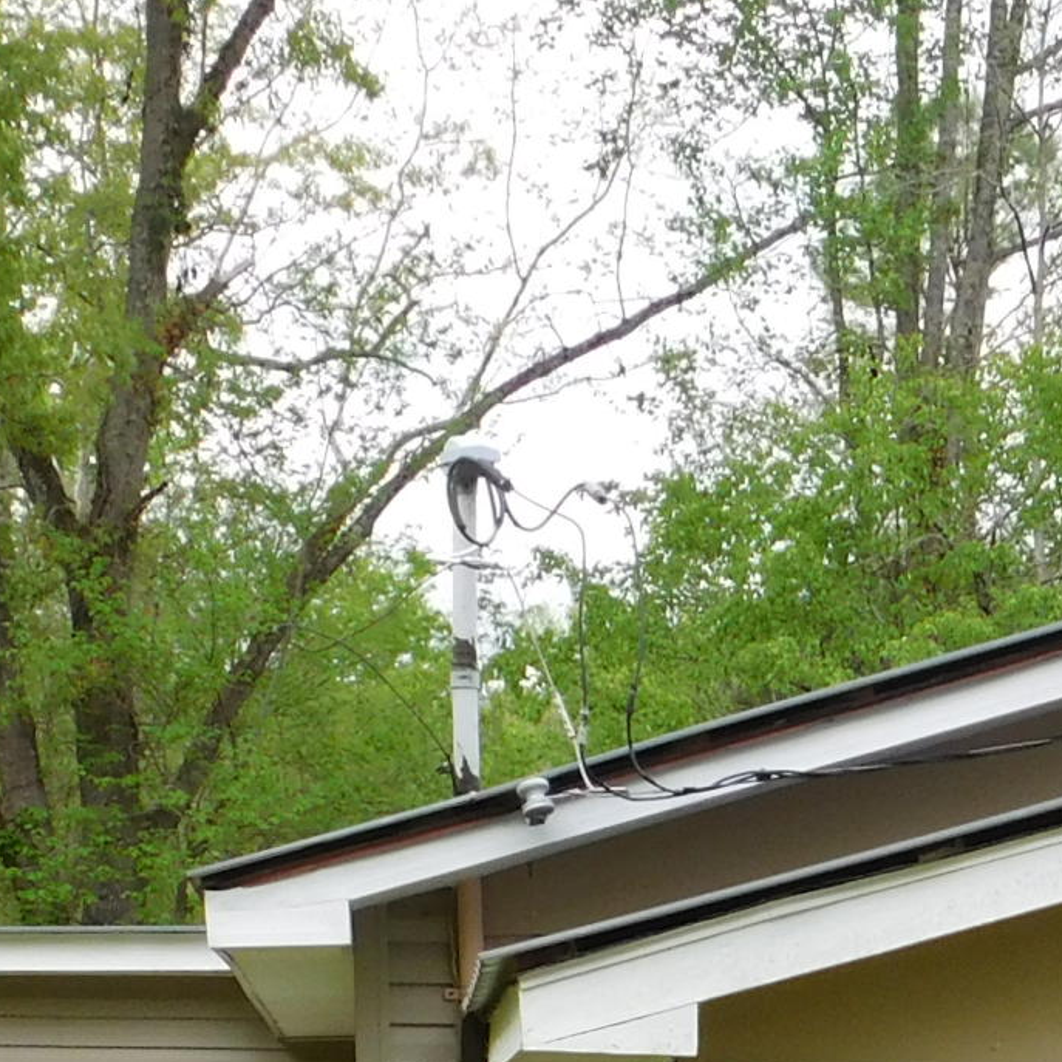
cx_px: 1139
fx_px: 4825
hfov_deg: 12.4
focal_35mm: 139
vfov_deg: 11.9
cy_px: 1710
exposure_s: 1/500
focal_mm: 6.3
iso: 125
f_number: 3.5
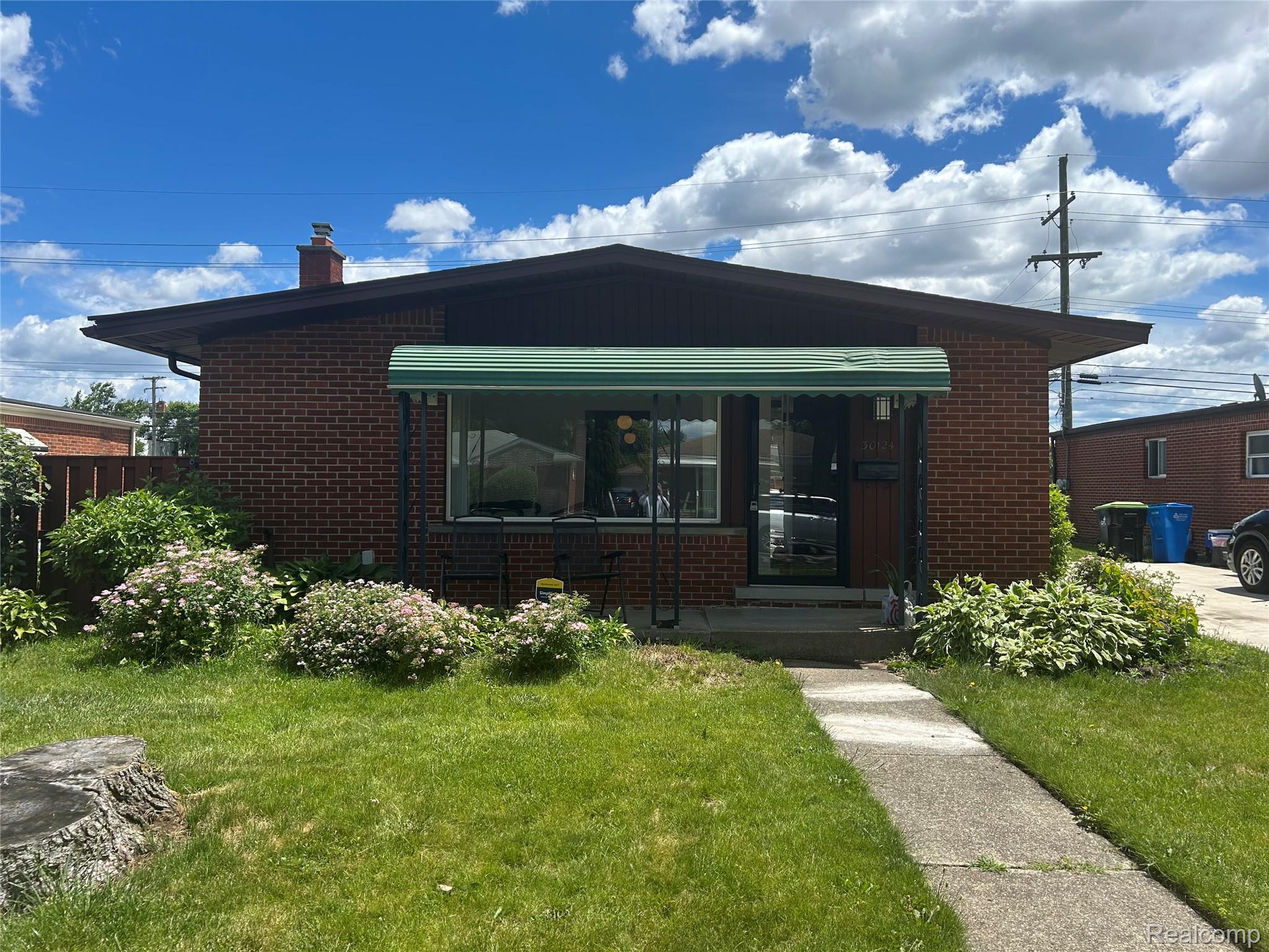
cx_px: 634
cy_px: 476
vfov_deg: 53.1
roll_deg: -0.8
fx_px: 953
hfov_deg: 67.3
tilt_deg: +0.4
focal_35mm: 26
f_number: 1.5
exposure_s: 1/3257
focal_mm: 5.7
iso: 50
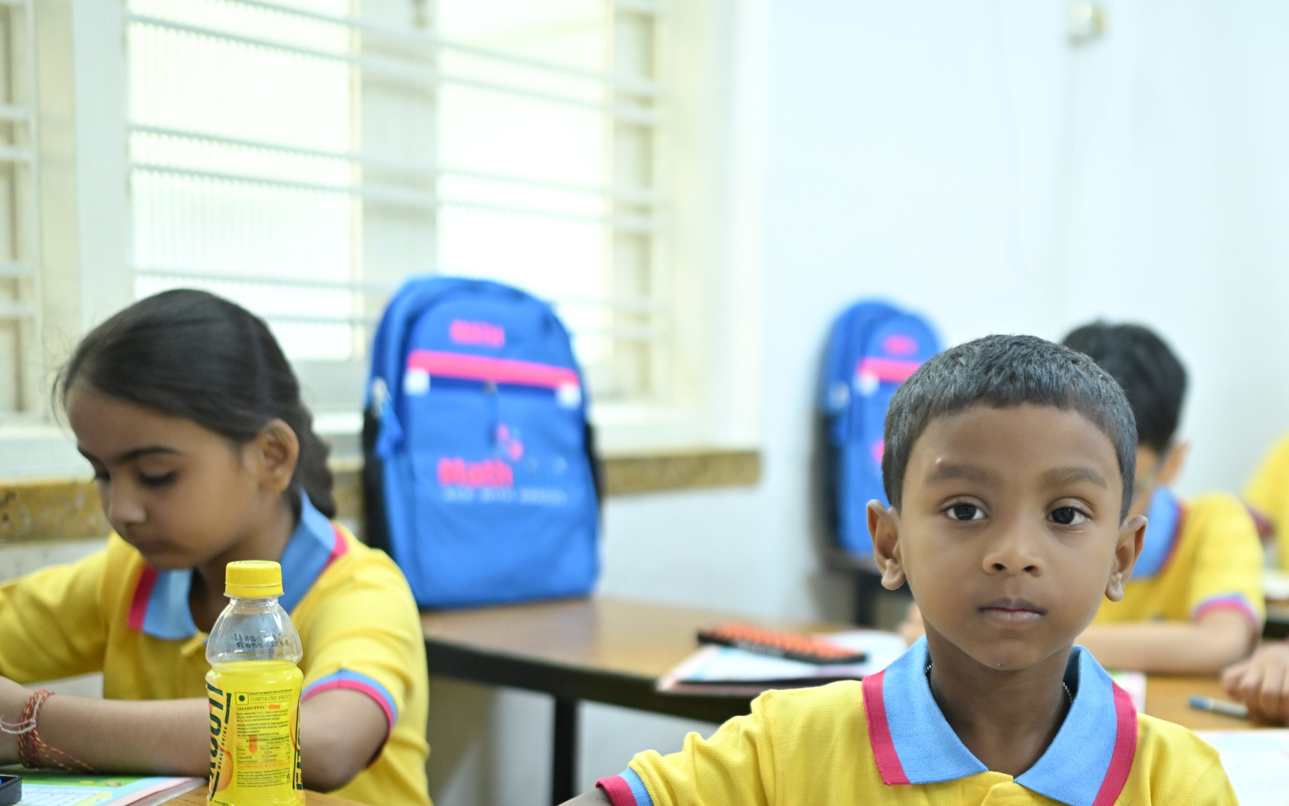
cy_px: 604
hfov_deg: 36.6
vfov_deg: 23.7
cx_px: 971
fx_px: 1897
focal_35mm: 54
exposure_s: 1/200
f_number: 1.8
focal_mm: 35
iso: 1600
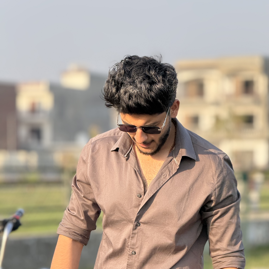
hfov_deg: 12.3
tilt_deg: +0.7
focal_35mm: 142
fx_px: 1248
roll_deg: -1.2
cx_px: 135
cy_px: 167
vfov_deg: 12.3
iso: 50
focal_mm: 15.66
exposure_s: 1/507
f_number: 2.8
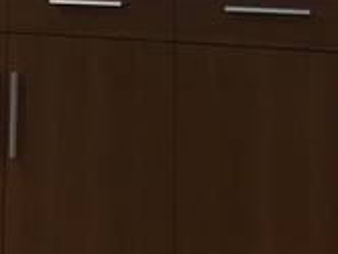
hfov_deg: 16.1
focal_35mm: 122
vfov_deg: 11.4
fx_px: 1193
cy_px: -190
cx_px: 126
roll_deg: -0.9
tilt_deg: +6.5
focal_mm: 4.15
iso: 25
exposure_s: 1/30
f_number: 2.2
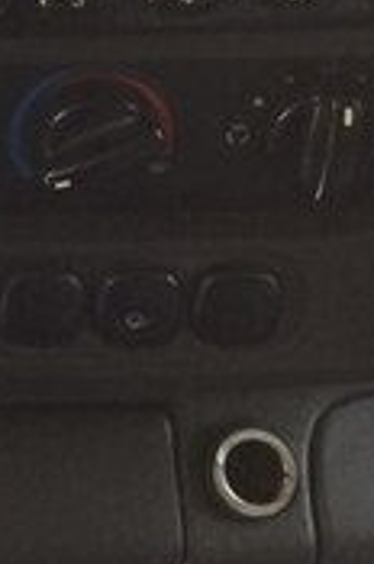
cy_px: -69
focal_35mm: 114
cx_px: -500
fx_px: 1783
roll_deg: +0.1
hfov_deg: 10.4
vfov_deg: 17.3
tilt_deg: -33.2
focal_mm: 4.15
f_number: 2.2
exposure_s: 1/33
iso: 40
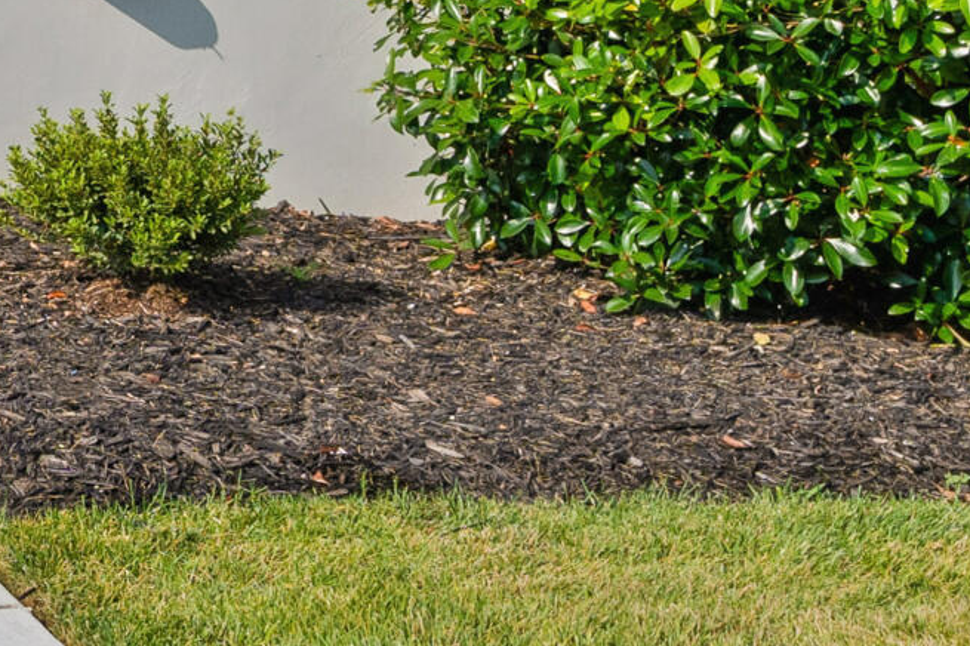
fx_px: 2962
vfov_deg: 11.4
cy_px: -587
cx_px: -1020
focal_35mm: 110
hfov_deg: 14.9
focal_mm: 24
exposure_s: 1/1250
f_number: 7.1
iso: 320
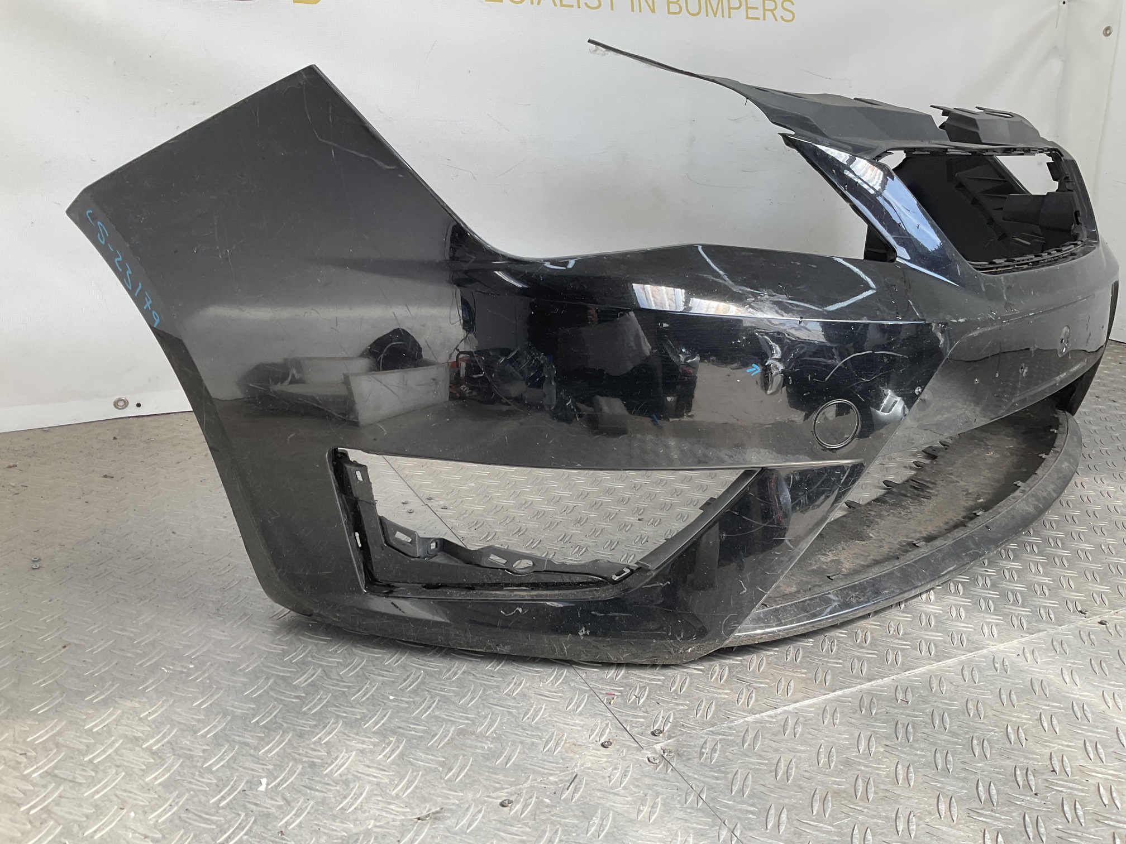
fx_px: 943
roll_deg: -2.9
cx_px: 563
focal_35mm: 29
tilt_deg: -16.9
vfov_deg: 48.2
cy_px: 422
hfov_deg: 61.7
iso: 16
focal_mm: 3
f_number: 1.8
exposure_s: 1/250
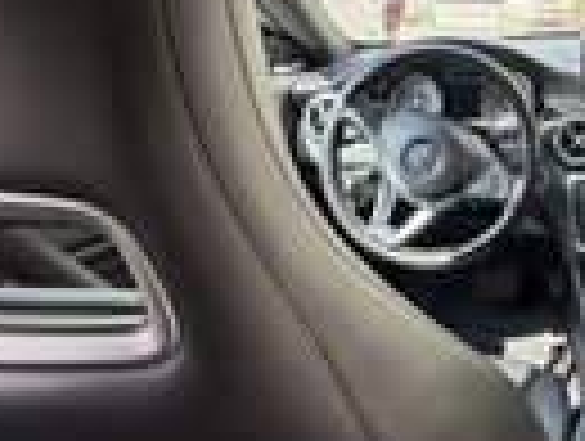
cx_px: 580
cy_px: 99
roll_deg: +1.1
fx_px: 728
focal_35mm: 43
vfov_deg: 32.9
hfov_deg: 38.9
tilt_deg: -11.4
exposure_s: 1/121
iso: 80
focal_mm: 2.22
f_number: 2.2
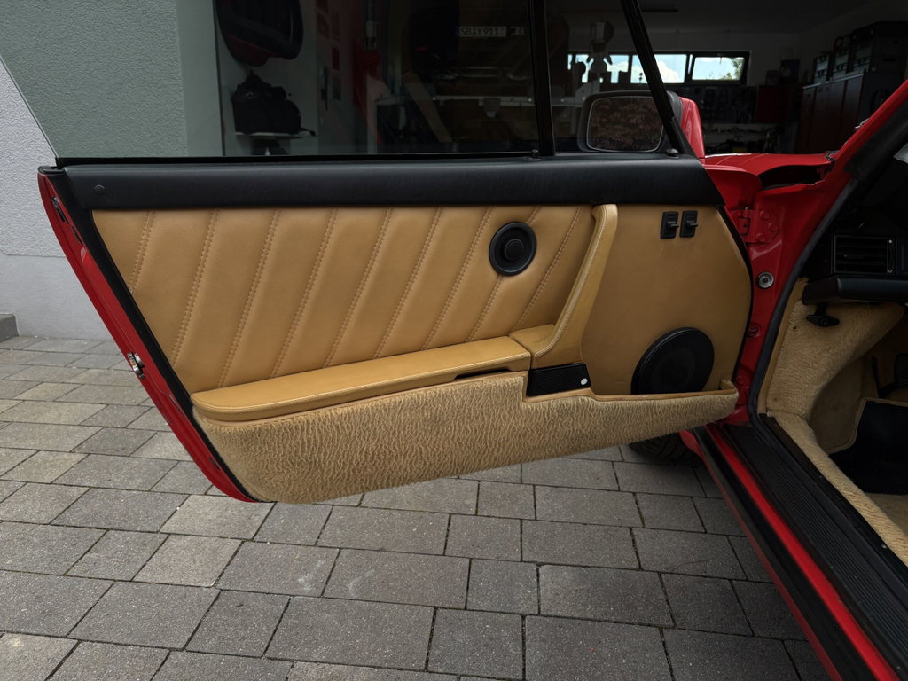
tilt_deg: -15.0
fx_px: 682
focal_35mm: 26
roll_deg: -1.4
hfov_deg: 67.3
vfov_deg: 53.1
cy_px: 340
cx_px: 454
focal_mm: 5.96
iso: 50
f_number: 1.6
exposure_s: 1/1135
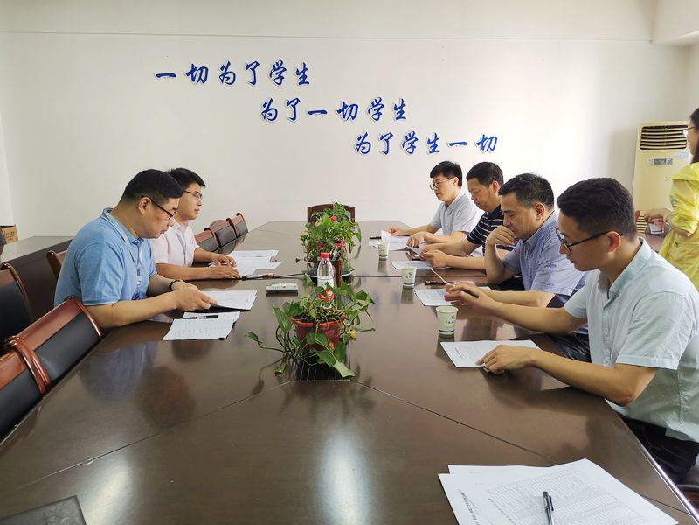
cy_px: 262
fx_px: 545
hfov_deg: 65.3
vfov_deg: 51.4
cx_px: 350
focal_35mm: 27
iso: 125
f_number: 1.8
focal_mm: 4.75
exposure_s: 1/100
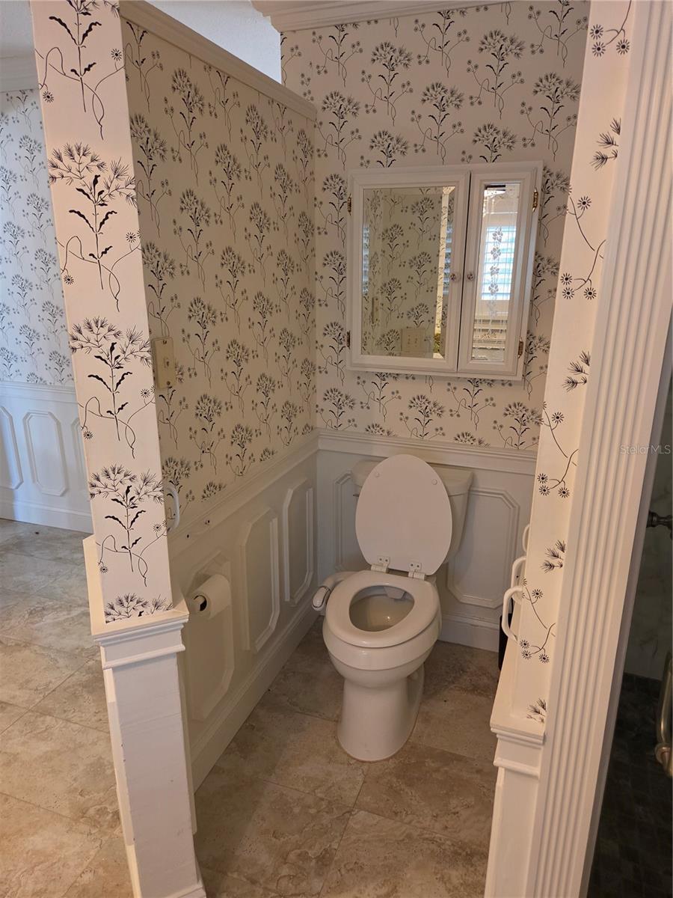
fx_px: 596
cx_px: 336
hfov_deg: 58.9
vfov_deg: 73.9
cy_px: 449
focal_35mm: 23
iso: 640
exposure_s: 1/120
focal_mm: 5.4
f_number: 1.8
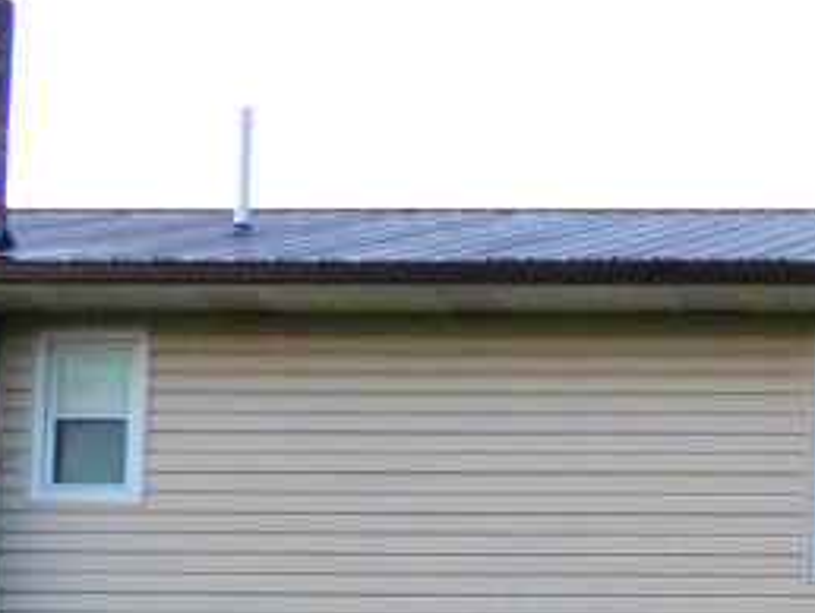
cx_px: 1118
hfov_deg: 15.6
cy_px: 736
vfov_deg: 12.2
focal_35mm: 119
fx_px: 2804
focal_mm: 4.25
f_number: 3
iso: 320
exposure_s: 1/60
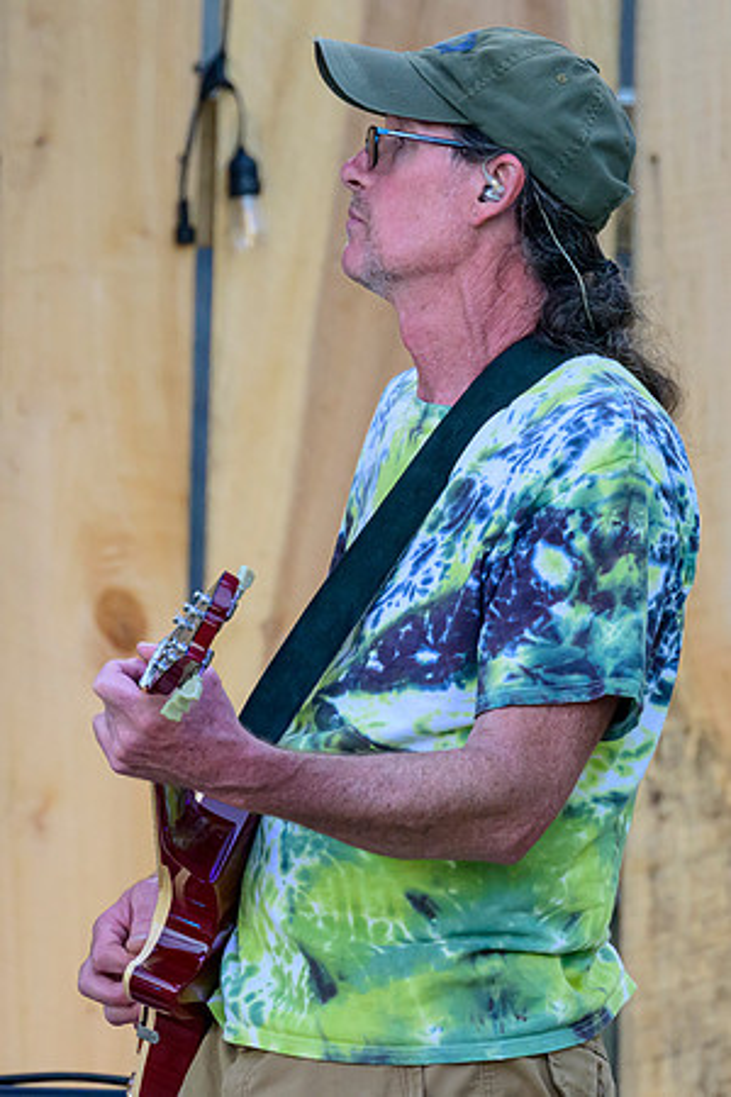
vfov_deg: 2.6
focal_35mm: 786
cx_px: 520
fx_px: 23926
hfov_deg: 1.8
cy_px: 403
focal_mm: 400
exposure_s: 1/500
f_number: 7.1
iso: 2500
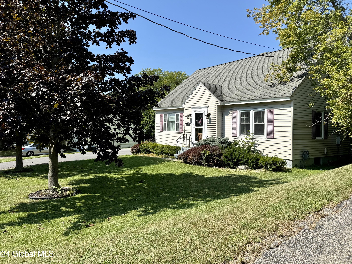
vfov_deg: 53.0
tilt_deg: +1.1
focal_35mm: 26
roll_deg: -3.0
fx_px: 264
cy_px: 124
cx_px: 176
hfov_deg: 67.3
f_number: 1.78
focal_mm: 6.76
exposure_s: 1/3802
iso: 80
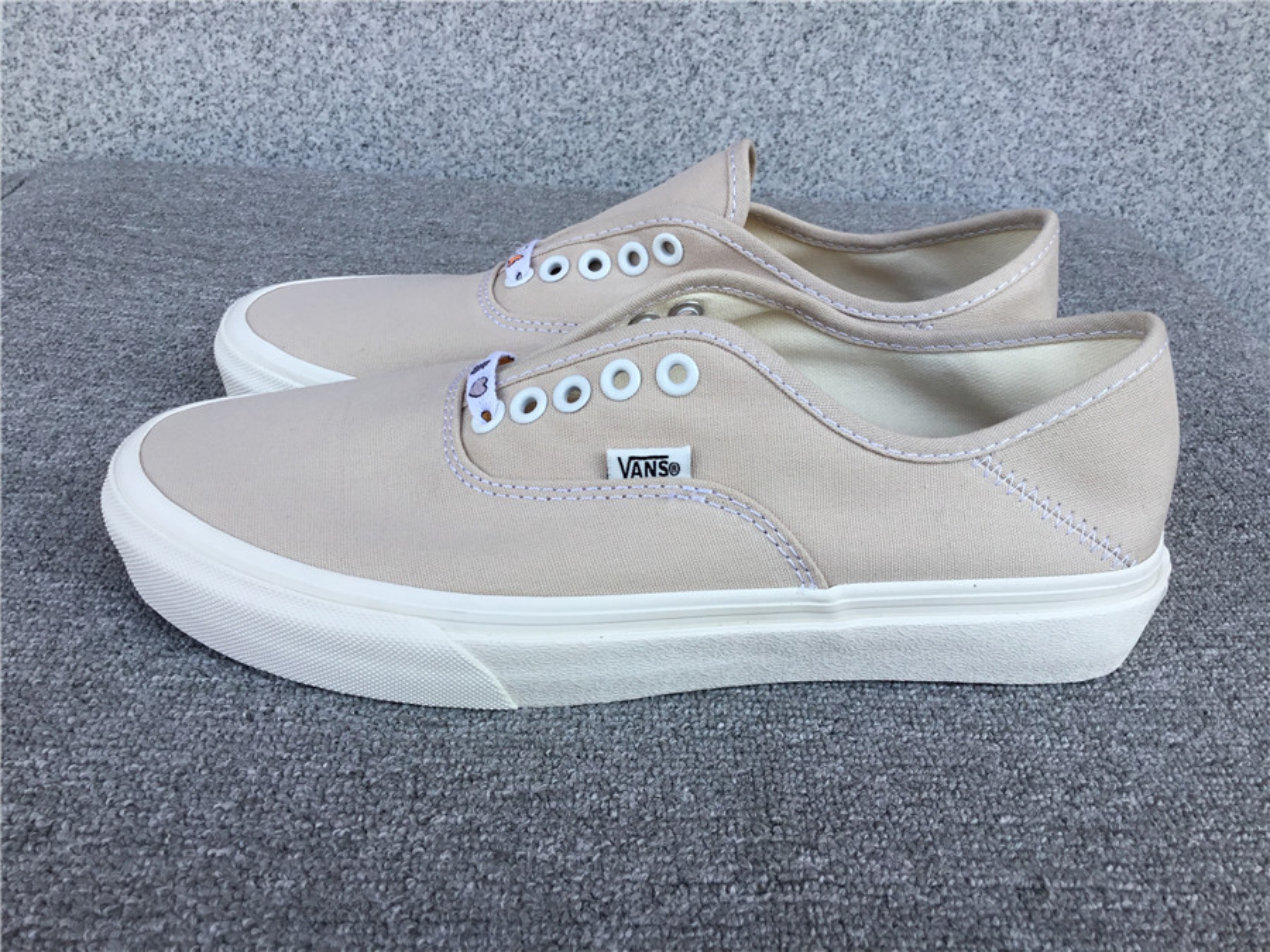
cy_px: 476
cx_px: 635
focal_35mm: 31
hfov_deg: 58.4
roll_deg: -4.2
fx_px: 1137
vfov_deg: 45.4
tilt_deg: -29.7
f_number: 2.4
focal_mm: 3.3
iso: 25
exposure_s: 1/369
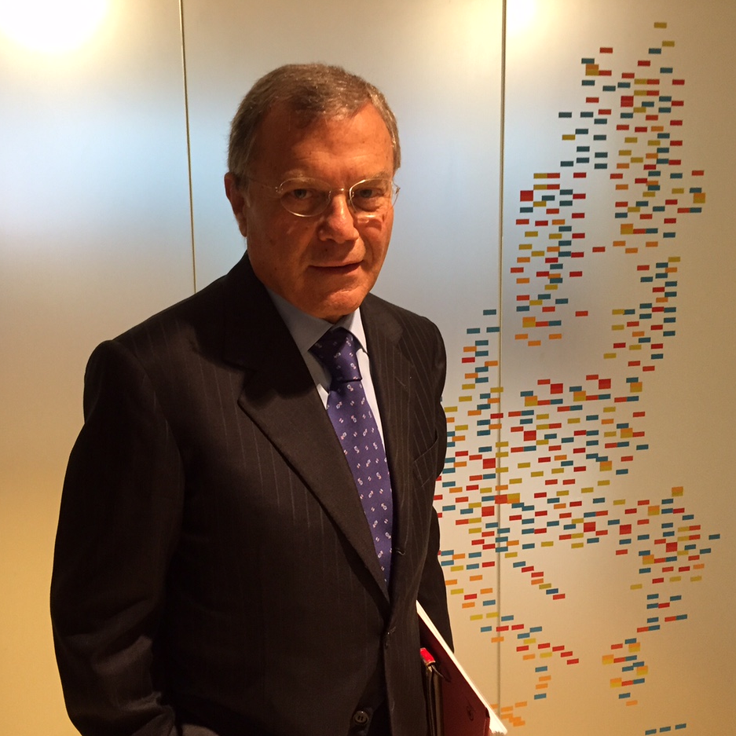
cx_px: 307
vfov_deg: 47.2
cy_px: 373
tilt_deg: -7.8
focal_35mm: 35
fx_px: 842
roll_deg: +1.5
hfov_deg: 47.0
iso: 125
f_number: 2.2
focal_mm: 4.15
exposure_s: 1/30
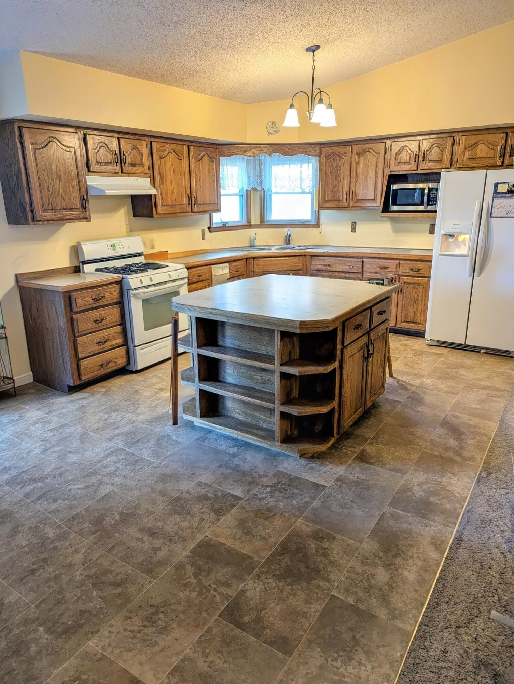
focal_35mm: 24
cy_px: 342
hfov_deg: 56.9
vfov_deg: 71.5
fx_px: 474
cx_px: 257
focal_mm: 6.81
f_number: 1.85
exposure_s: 1/141
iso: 498
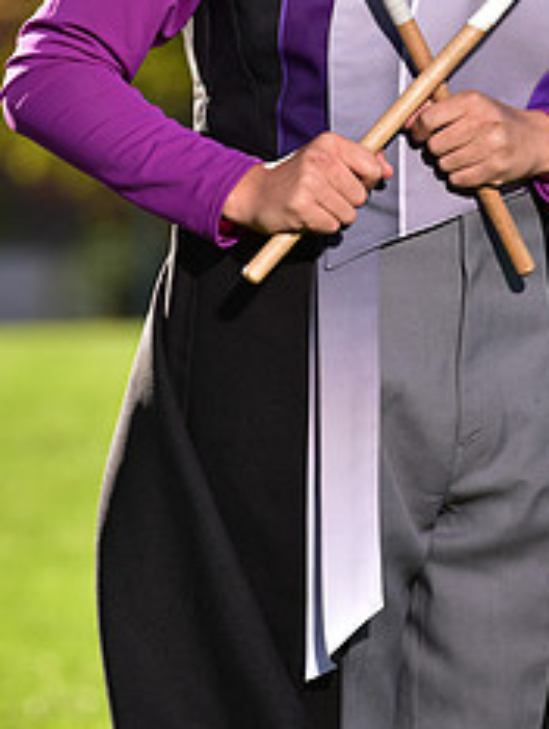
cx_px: 423
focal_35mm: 476
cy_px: -125
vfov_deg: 4.2
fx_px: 10047
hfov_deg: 3.1
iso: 80
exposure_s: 1/250
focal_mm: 200
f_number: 5.6
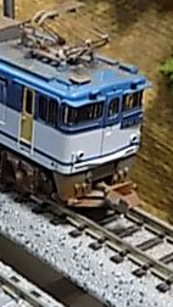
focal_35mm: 94
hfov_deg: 12.5
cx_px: -55
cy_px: 124
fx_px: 766
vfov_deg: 22.6
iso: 400
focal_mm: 6.1
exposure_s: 1/15
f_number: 3.4
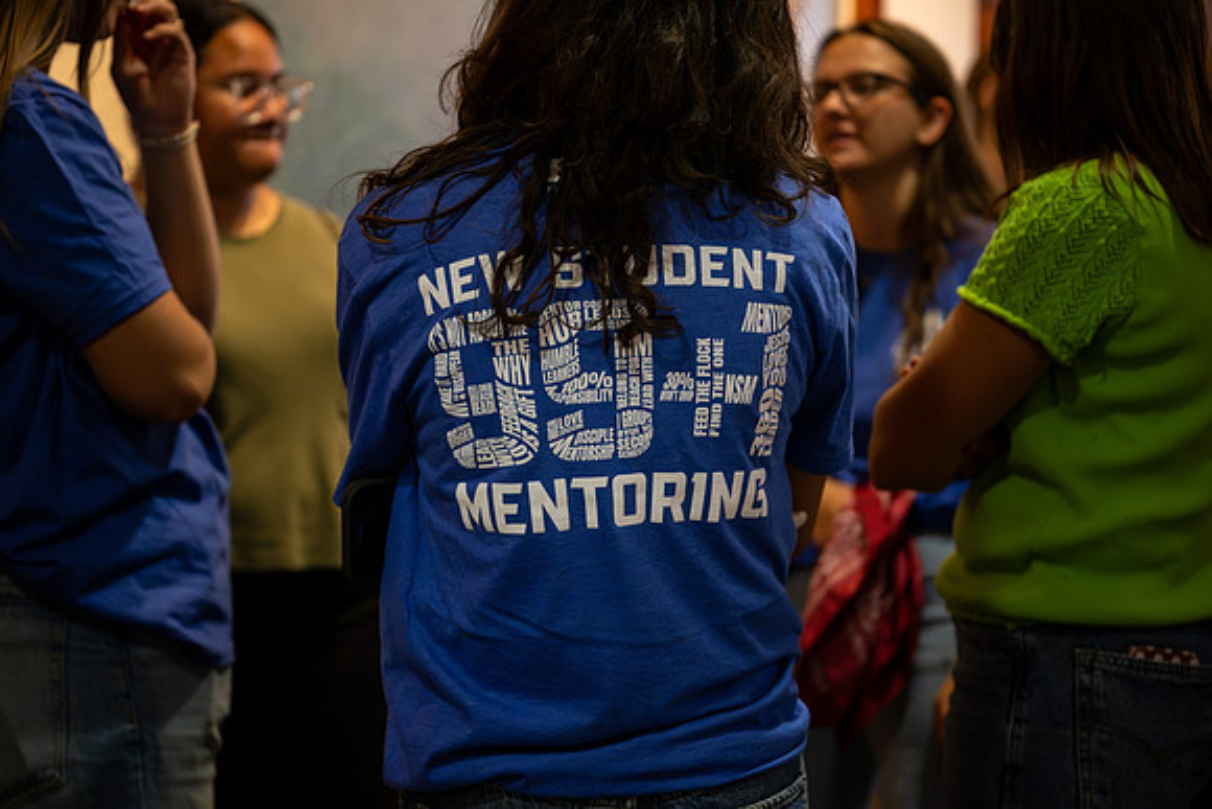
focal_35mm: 75
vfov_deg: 18.2
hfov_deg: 26.9
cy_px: 377
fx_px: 2530
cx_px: 592
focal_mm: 70
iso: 2000
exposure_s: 1/125
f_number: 2.8
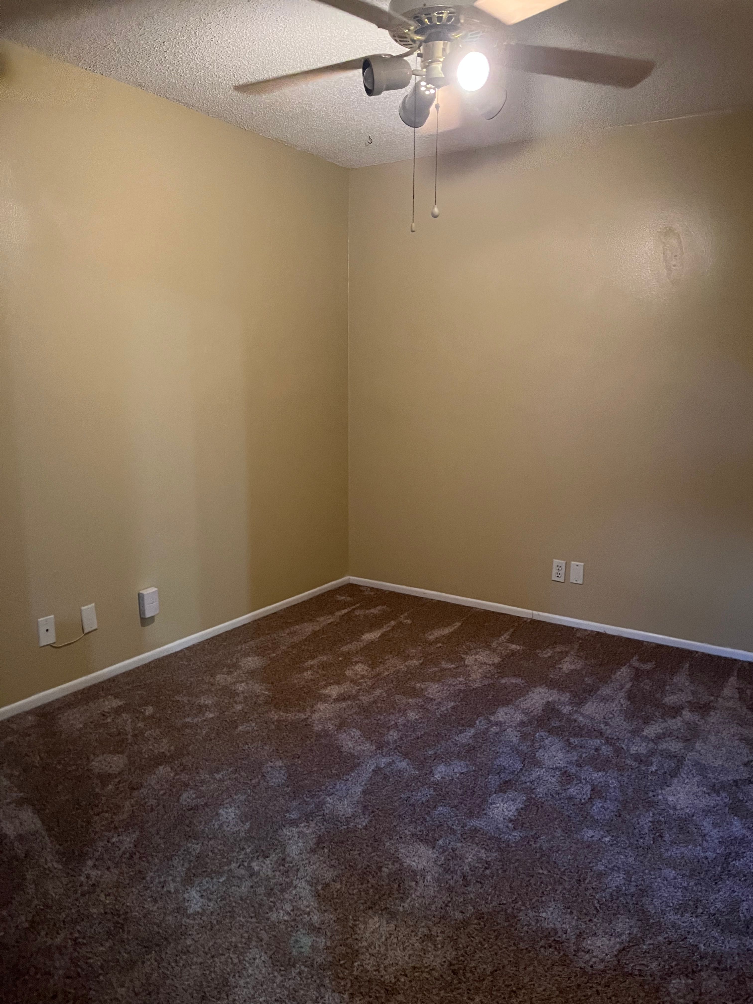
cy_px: 502
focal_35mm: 26
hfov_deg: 53.1
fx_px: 754
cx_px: 376
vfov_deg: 67.3
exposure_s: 1/30
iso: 500
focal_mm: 5.1
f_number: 1.6
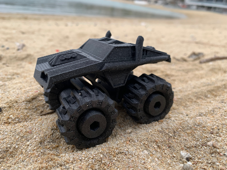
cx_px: 114
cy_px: 85
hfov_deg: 67.3
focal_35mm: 26
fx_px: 170
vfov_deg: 53.1
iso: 40
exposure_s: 1/122
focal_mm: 4.25
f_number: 1.8
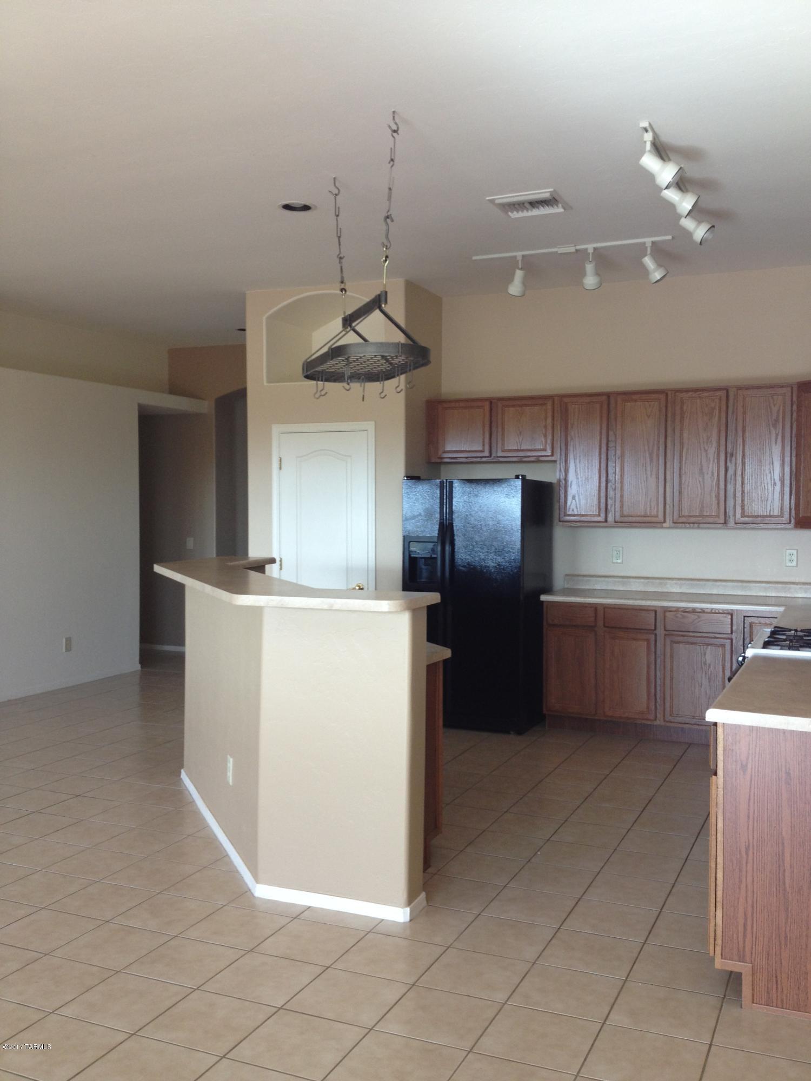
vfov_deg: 52.6
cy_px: 540
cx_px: 406
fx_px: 1093
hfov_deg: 40.7
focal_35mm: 35
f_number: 2.4
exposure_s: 1/40
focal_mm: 4.28
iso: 50
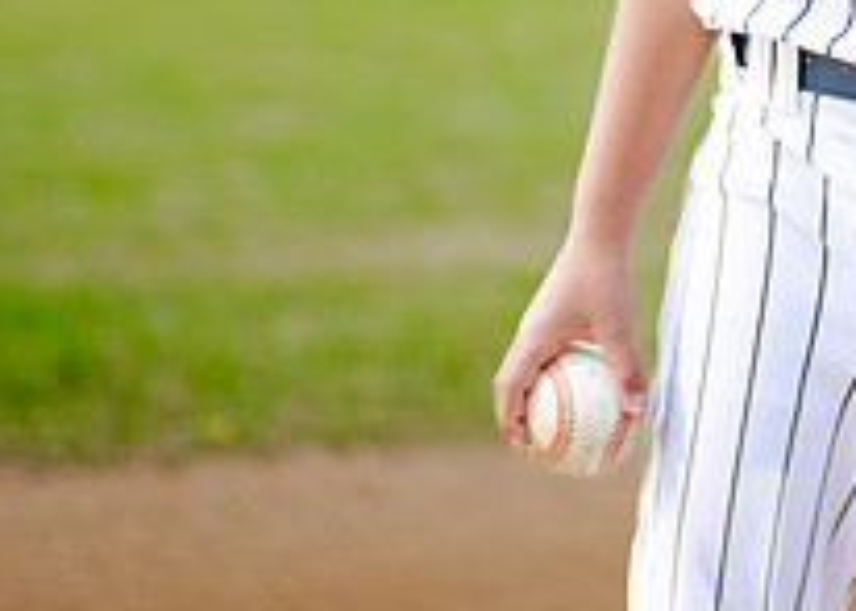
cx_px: 926
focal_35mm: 173
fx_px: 4204
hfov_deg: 11.5
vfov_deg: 8.2
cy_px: -267
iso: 500
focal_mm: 50
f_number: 1.2
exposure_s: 1/500
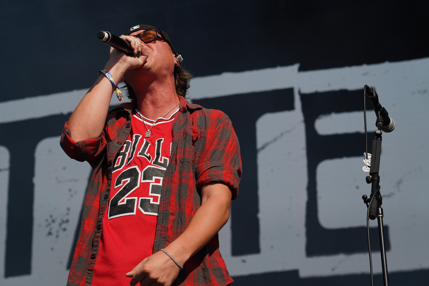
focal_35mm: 105
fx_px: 1251
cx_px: 214
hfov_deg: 19.5
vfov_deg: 13.0
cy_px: 143
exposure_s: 1/500
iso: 100
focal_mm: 105
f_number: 8
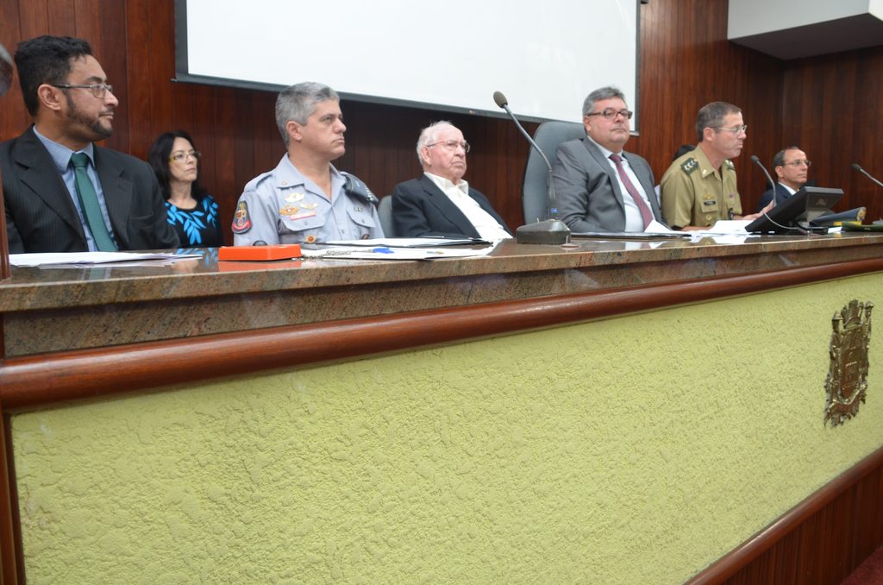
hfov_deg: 62.0
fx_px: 734
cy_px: 292
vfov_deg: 43.4
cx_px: 442
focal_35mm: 30
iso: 500
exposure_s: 1/60
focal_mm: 20
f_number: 4
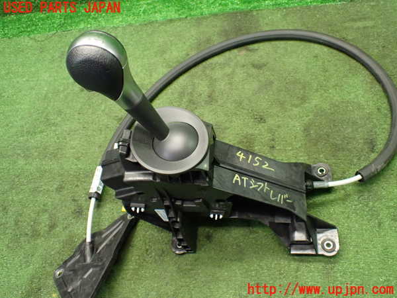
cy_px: 149
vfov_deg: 46.8
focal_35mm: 30
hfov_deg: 60.0
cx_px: 198
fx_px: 344
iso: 800
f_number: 2.3
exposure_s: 1/80
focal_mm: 5.4
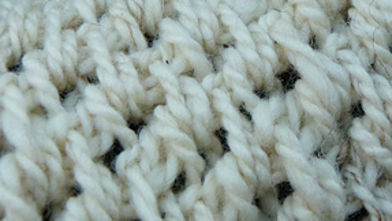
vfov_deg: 16.8
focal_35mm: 72
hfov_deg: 28.5
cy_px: 72
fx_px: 749
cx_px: 328
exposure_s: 1/60
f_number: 3.1
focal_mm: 6.8
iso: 200
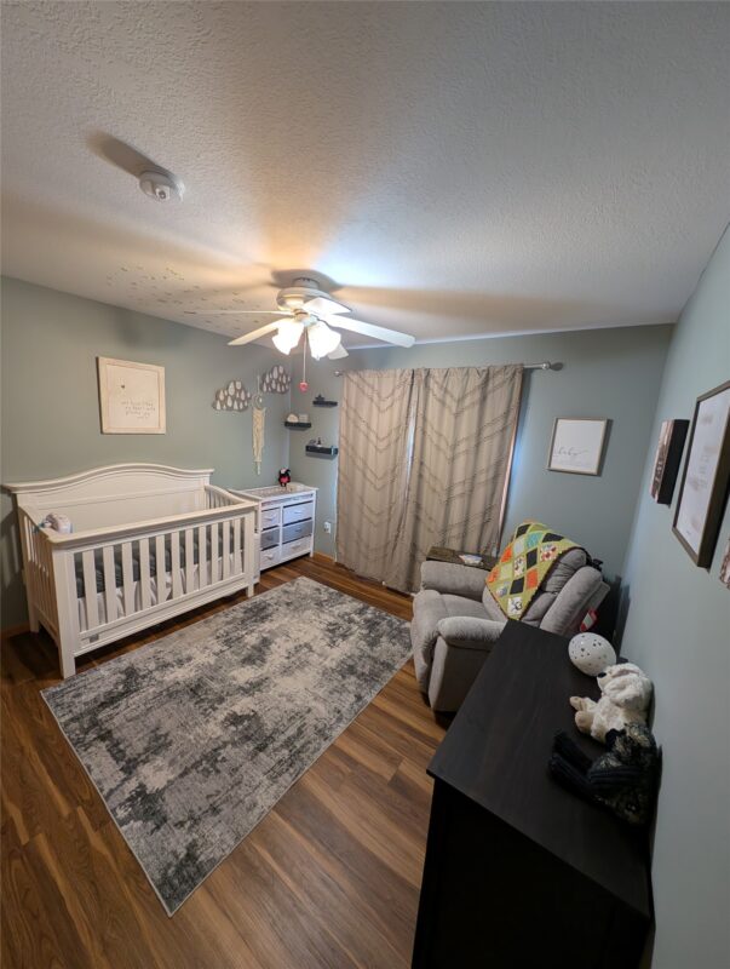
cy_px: 484
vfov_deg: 110.4
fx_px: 336
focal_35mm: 12
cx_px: 365
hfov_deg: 94.7
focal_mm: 2.23
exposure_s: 1/24
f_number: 1.95
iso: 67
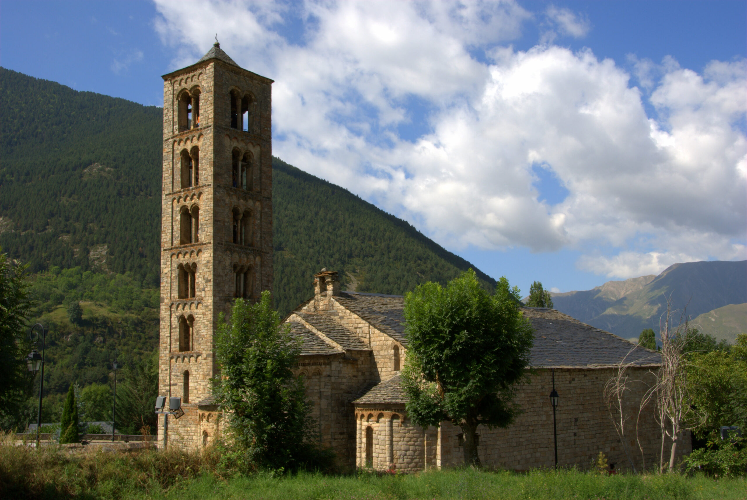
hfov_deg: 49.5
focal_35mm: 39
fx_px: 810
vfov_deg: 34.3
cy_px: 250
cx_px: 374
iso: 100
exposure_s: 1/20
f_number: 25
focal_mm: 26
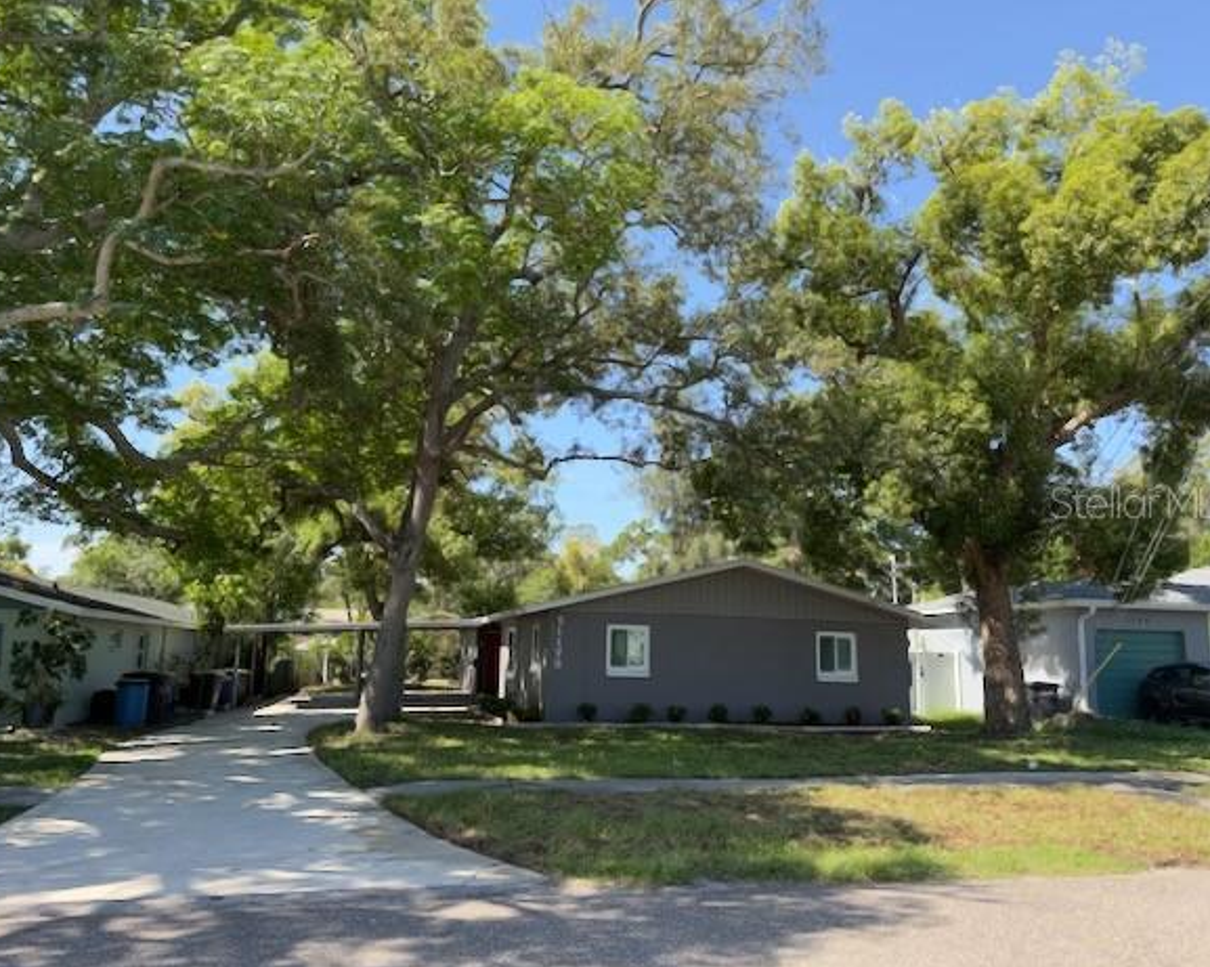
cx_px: 577
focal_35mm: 26
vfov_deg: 54.9
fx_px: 931
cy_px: 501
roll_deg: -1.5
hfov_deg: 66.0
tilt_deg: +7.8
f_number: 1.78
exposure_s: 1/1385
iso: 100
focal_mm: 6.76
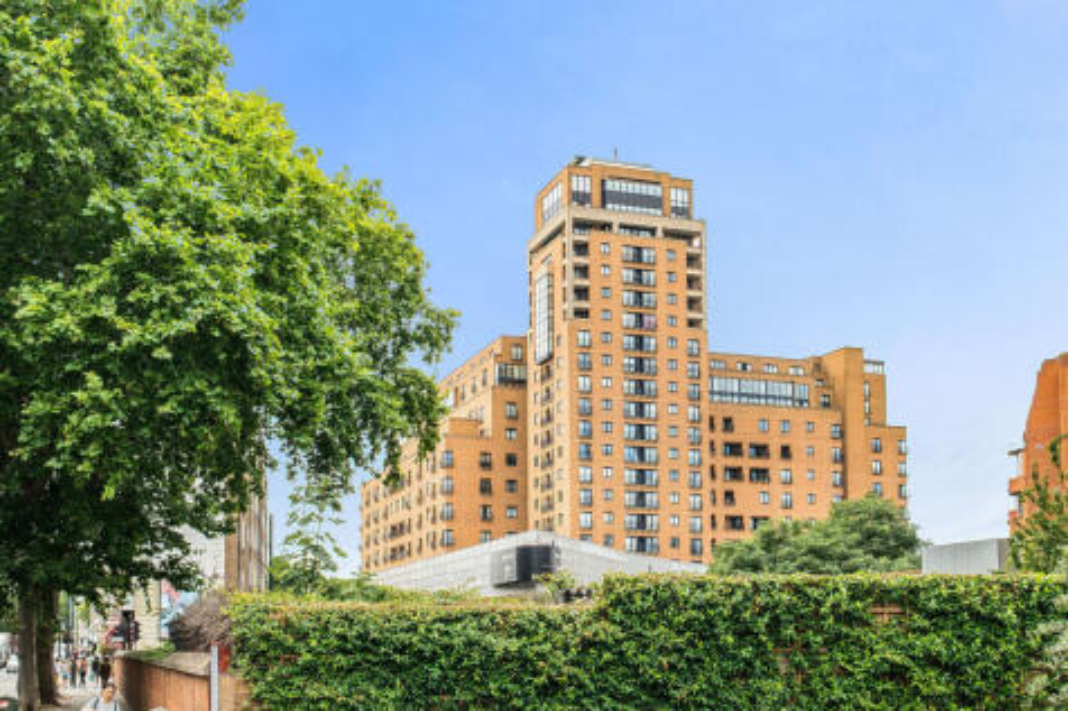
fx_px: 1068
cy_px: 356
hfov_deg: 53.1
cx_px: 534
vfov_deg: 36.8
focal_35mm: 36
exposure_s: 1/320
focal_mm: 24
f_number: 8
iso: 400
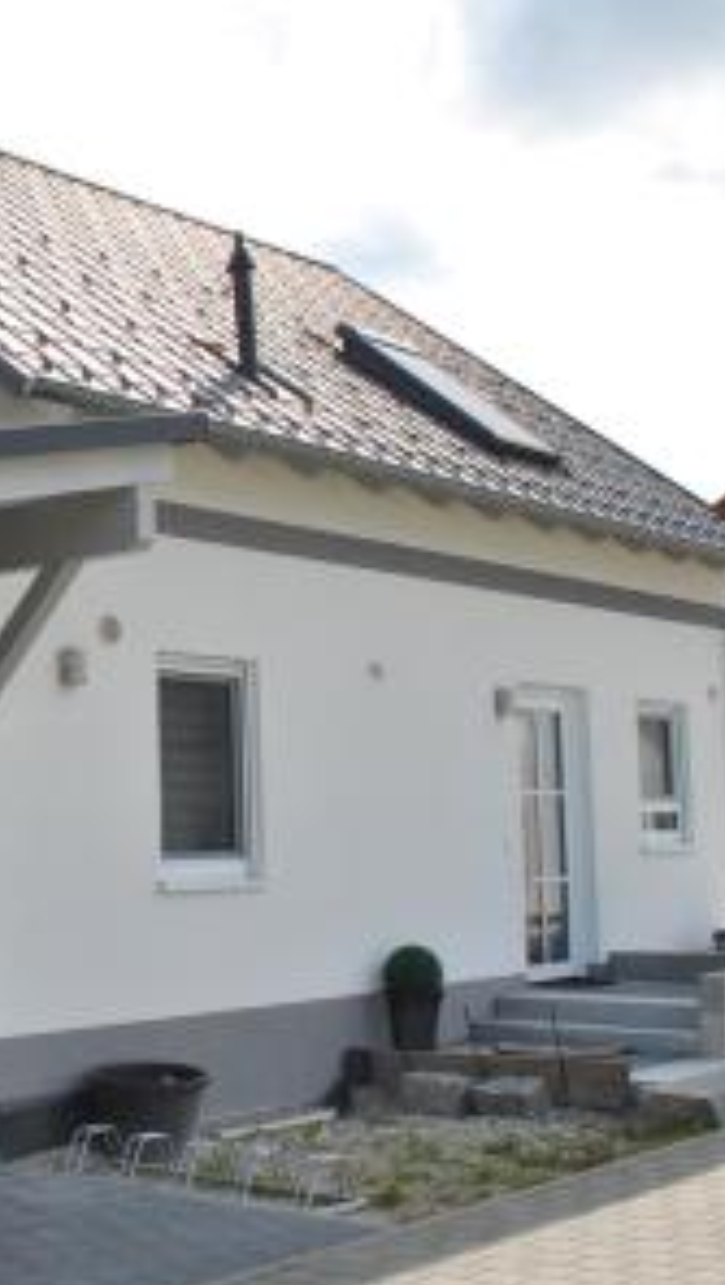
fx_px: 1739
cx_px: 24
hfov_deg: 22.7
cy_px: 632
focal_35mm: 51
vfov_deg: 40.6
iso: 100
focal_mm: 18
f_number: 9
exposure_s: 1/200
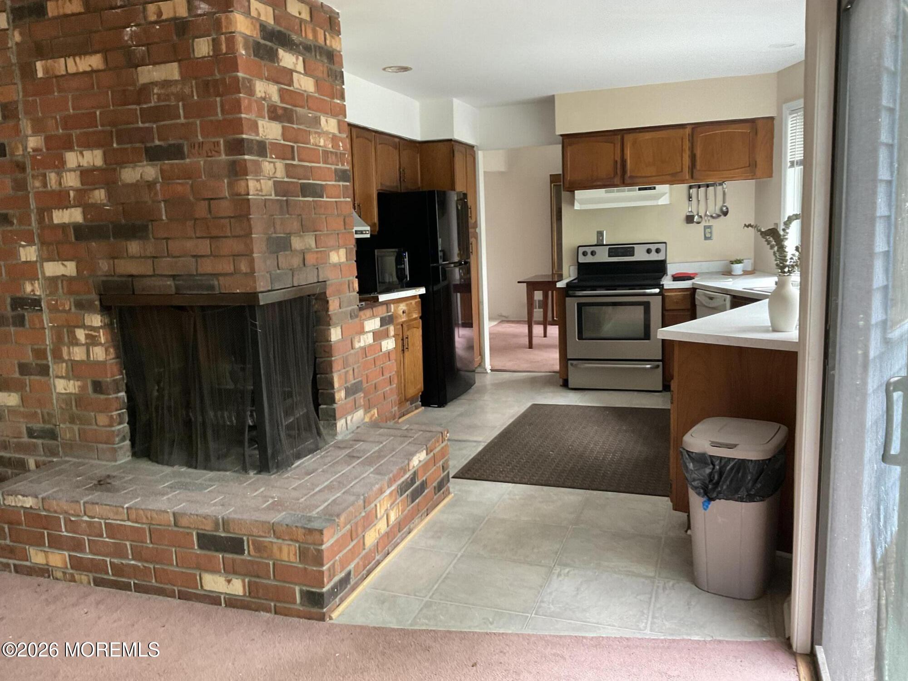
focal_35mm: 29
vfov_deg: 48.2
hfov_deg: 61.7
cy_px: 340
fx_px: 761
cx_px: 454
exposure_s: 1/60
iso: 160
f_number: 1.8
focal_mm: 3
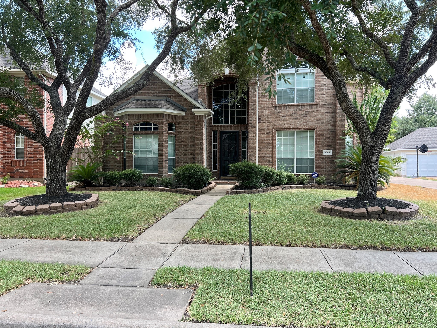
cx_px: 218
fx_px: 328
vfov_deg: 53.1
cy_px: 164
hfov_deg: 67.3
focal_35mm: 26
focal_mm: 5.7
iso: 50
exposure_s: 1/238
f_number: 1.5
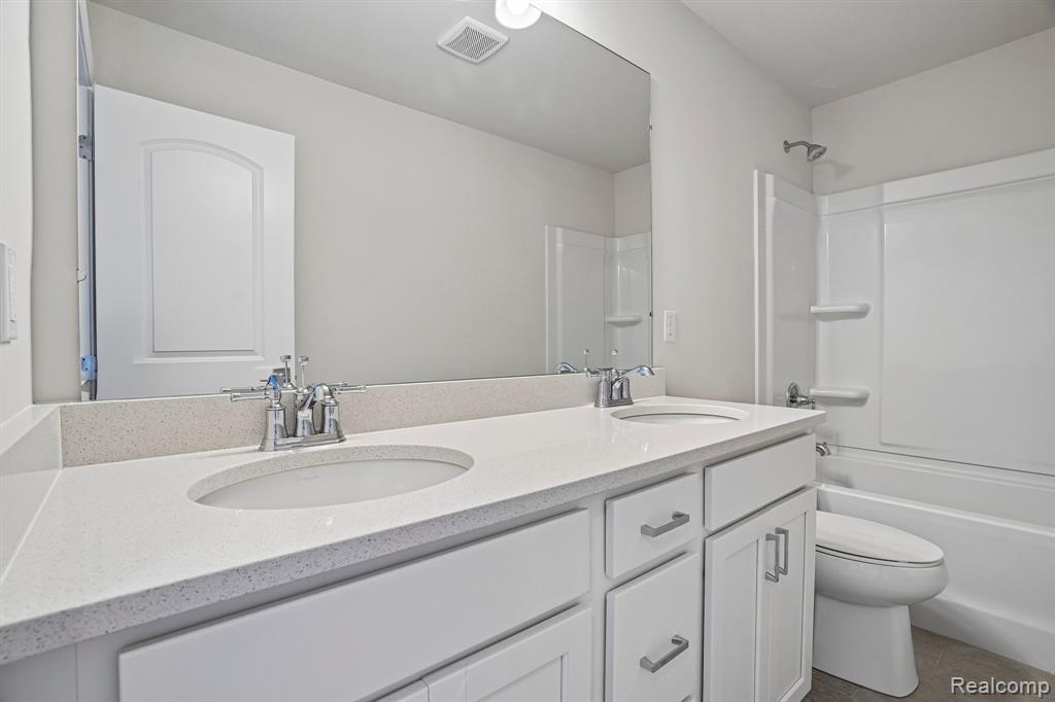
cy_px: 351
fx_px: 469
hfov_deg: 96.8
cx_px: 528
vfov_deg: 73.7
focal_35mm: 16
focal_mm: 16
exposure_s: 1/20
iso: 400
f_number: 8
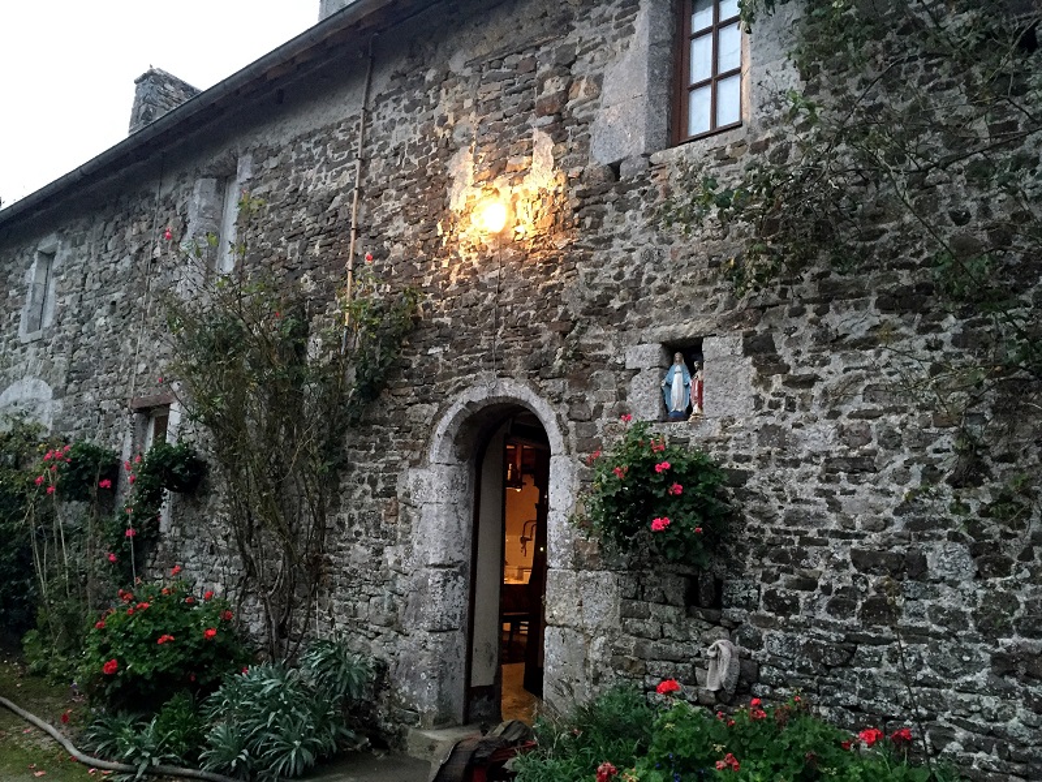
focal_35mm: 29
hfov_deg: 61.7
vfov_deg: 48.2
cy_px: 391
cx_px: 521
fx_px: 873
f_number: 2.2
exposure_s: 1/17
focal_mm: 4.15
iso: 250
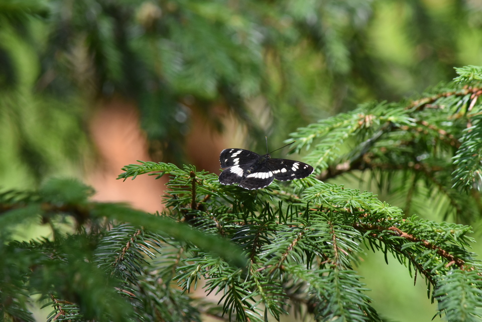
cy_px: 161
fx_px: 6025
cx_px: 241
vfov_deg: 3.1
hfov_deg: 4.6
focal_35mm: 450
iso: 800
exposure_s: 1/400
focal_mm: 300
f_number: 9
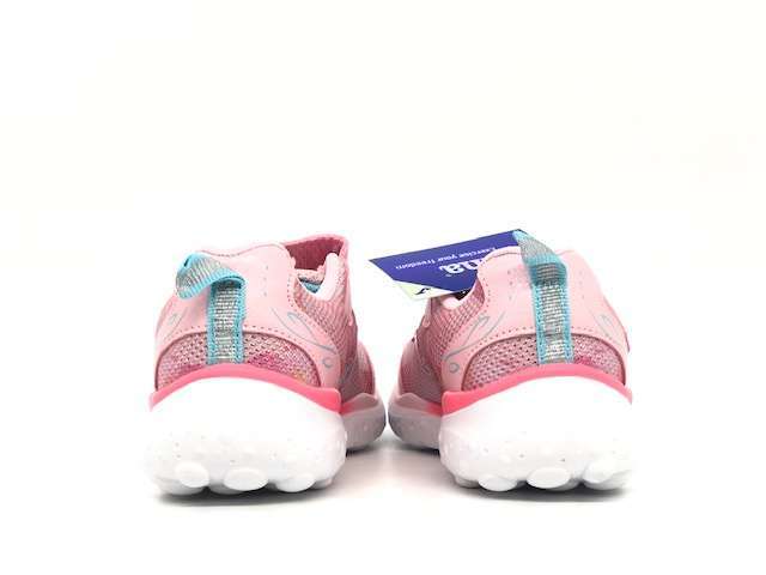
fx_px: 1151
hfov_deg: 36.8
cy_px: 288
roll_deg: +0.1
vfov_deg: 28.0
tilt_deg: -1.9
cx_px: 383
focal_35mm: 52
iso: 20
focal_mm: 6
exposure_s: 1/100
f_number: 2.4
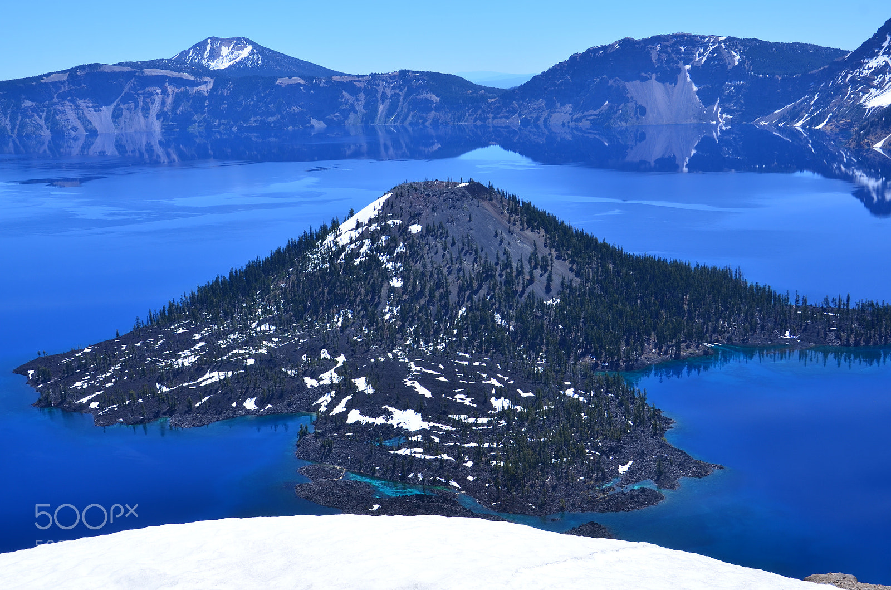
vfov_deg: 29.7
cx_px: 446
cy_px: 295
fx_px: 1111
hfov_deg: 43.7
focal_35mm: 45
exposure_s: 1/250
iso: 100
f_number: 8
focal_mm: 30
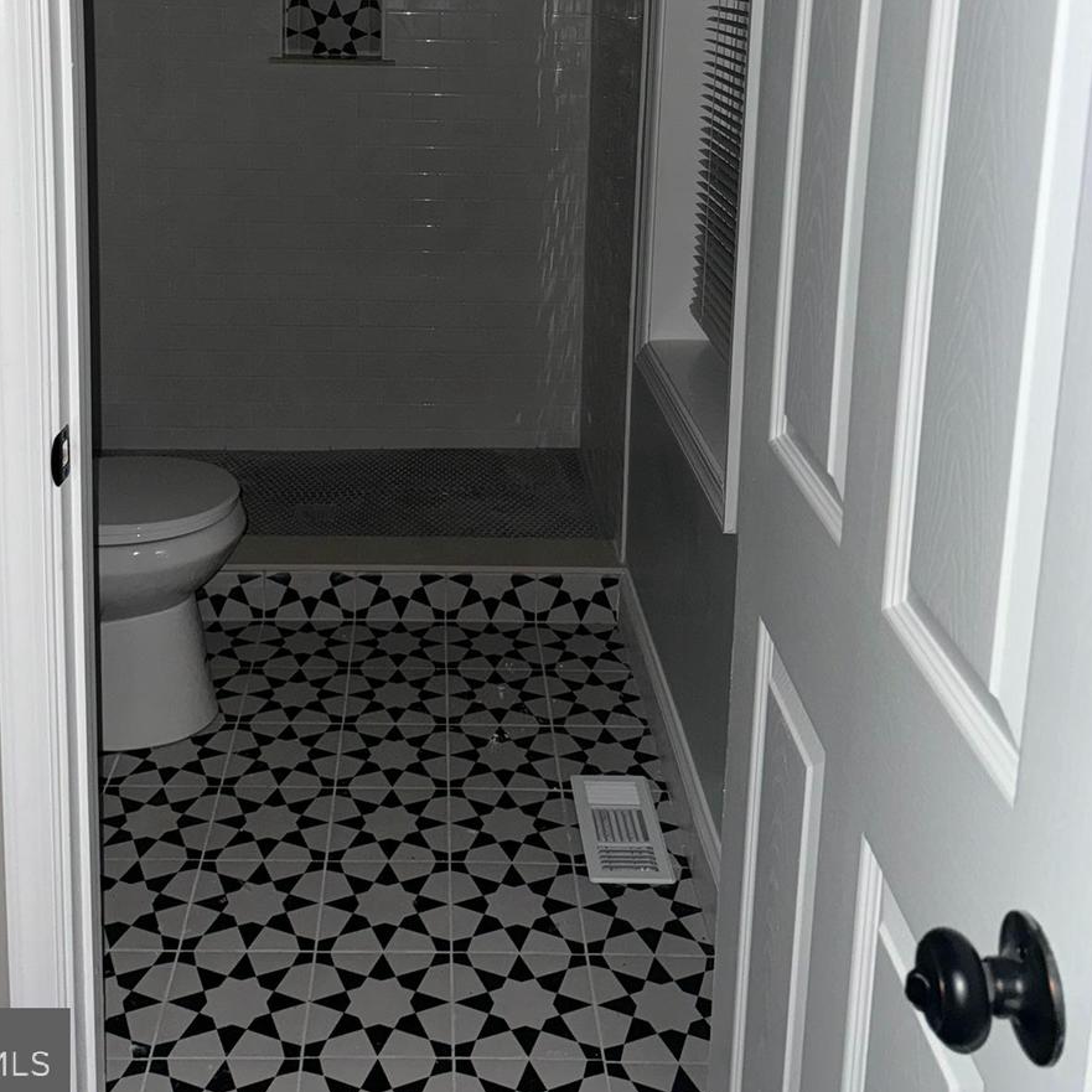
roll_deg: -0.9
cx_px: 475
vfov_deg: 42.1
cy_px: 157
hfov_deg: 44.8
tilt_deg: -9.2
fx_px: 1321
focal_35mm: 37
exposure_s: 1/4
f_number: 1.78
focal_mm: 6.76
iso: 50
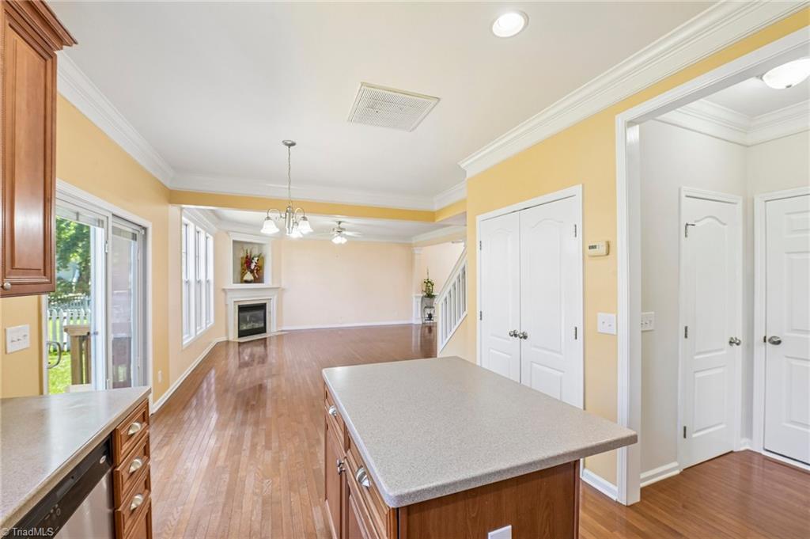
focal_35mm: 15
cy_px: 270
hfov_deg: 100.4
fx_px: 337
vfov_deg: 77.2
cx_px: 405
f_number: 9
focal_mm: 15
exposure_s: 1/10
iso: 200
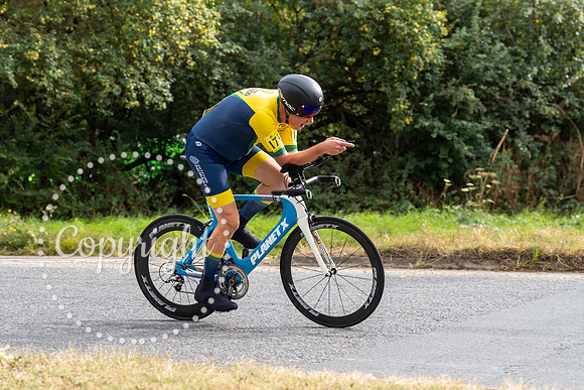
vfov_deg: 15.3
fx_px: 1449
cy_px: 178
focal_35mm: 89
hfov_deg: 22.8
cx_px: 248
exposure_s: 1/1000
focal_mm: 76
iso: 250
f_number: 4
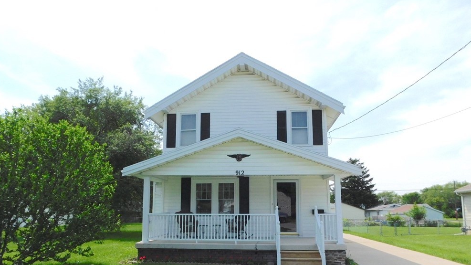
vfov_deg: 43.9
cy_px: 171
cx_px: 241
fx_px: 325
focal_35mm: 26
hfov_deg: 71.9
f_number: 6
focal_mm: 4
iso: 125
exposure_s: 1/640
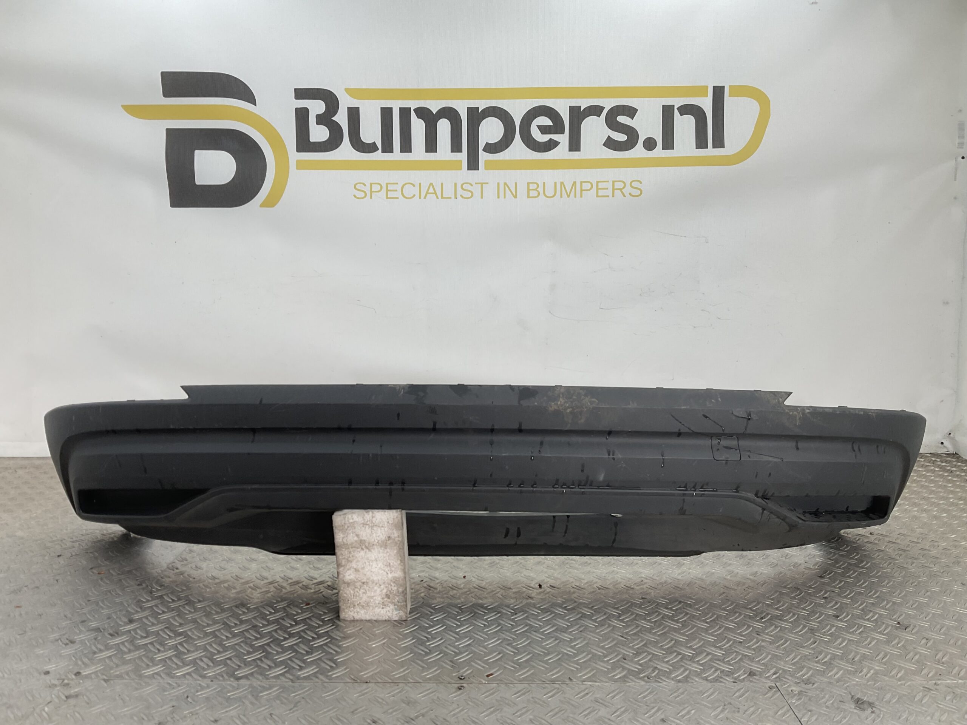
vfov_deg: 48.2
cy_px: 362
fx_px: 810
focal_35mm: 29
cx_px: 484
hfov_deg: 61.7
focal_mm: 3
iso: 16
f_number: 1.8
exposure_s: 1/167
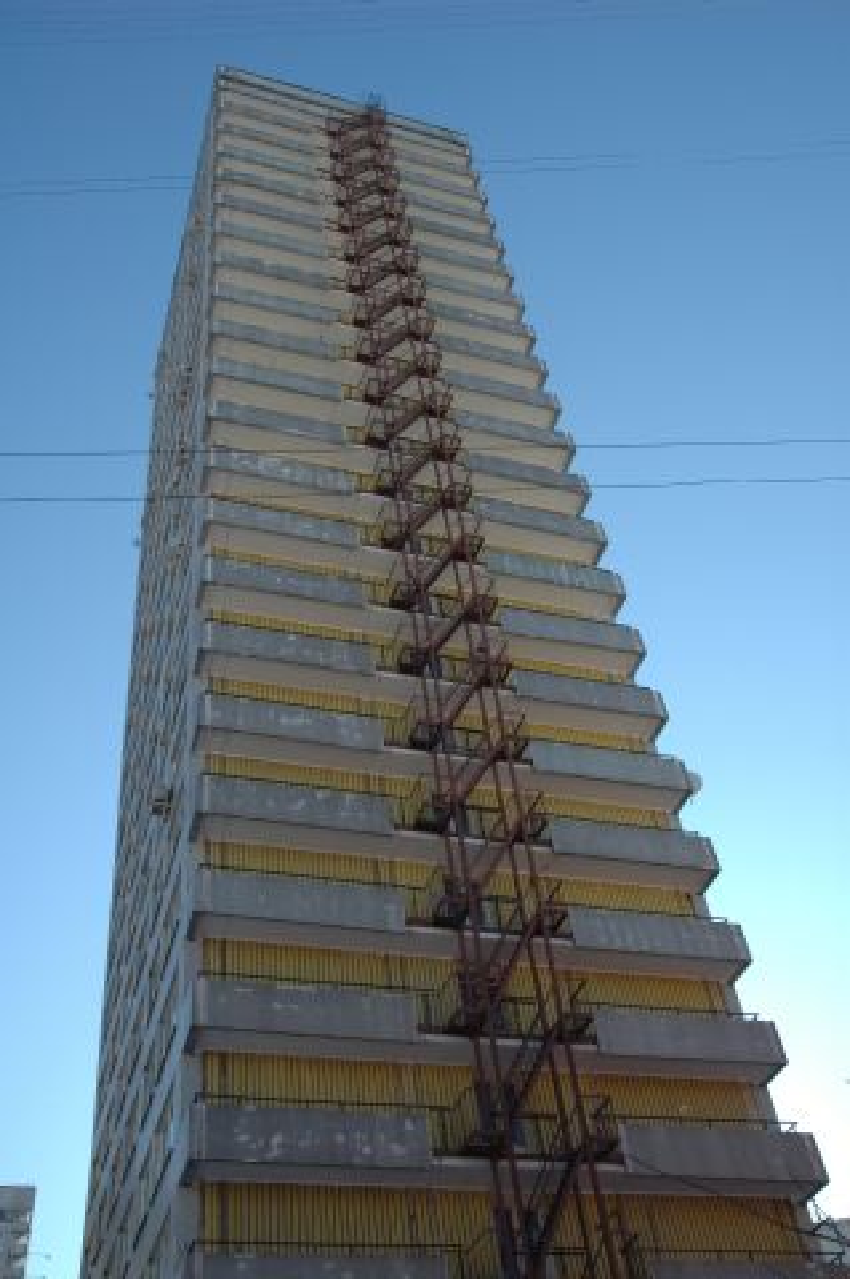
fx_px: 1278
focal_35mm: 36
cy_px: 640
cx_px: 425
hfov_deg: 36.8
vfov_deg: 53.2
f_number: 11
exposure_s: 1/125
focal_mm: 24
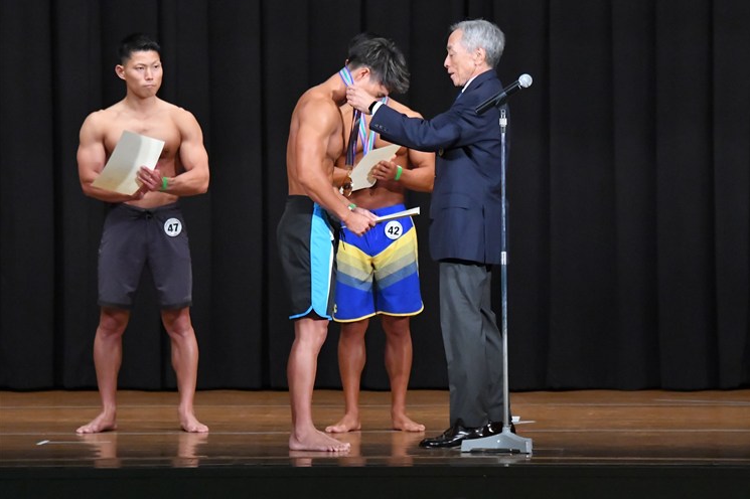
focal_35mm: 210
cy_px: 243
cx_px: 389
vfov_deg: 6.5
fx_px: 4373
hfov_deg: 9.8
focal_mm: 135
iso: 8000
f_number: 5.6
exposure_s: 1/400
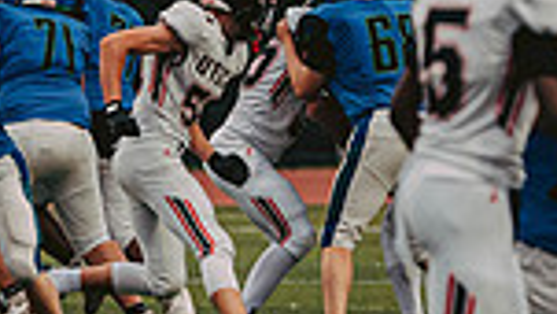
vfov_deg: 1.5
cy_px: 91
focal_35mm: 787
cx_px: 343
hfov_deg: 2.7
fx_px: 11626
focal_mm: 195
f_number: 3.2
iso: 800
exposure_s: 1/1000
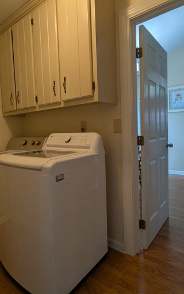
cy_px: 140
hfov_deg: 54.9
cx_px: 82
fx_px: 177
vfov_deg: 79.6
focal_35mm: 22
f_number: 2.2
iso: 95
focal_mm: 2.35
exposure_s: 1/120
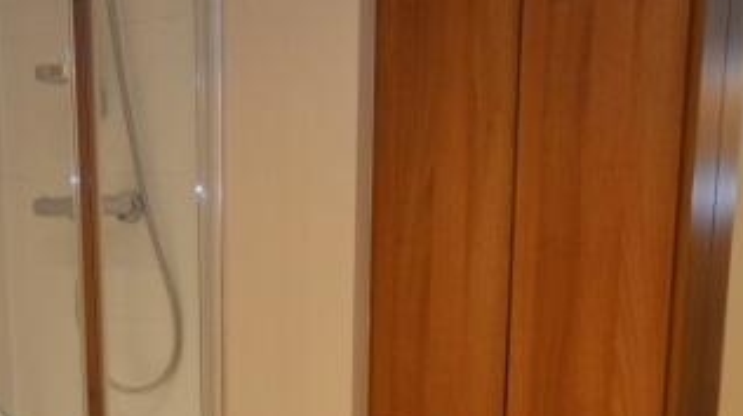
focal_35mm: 51
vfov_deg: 22.1
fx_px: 1004
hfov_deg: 40.6
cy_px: 462
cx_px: 393
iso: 900
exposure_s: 1/60
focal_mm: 10
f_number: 4
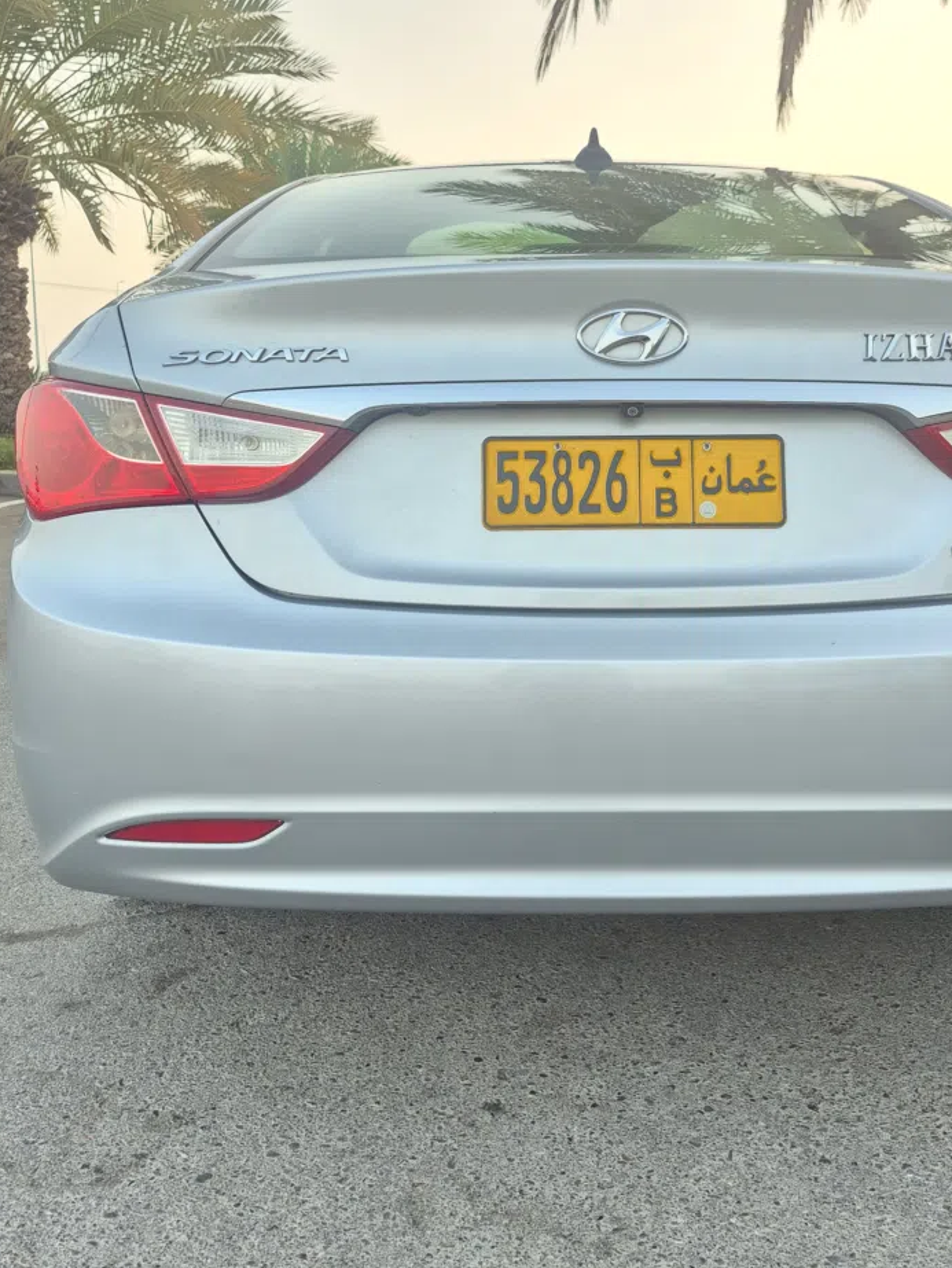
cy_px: 520
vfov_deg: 53.6
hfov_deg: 41.6
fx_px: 1246
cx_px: 578
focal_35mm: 34
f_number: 1.8
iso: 125
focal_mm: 5.4
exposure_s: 1/180
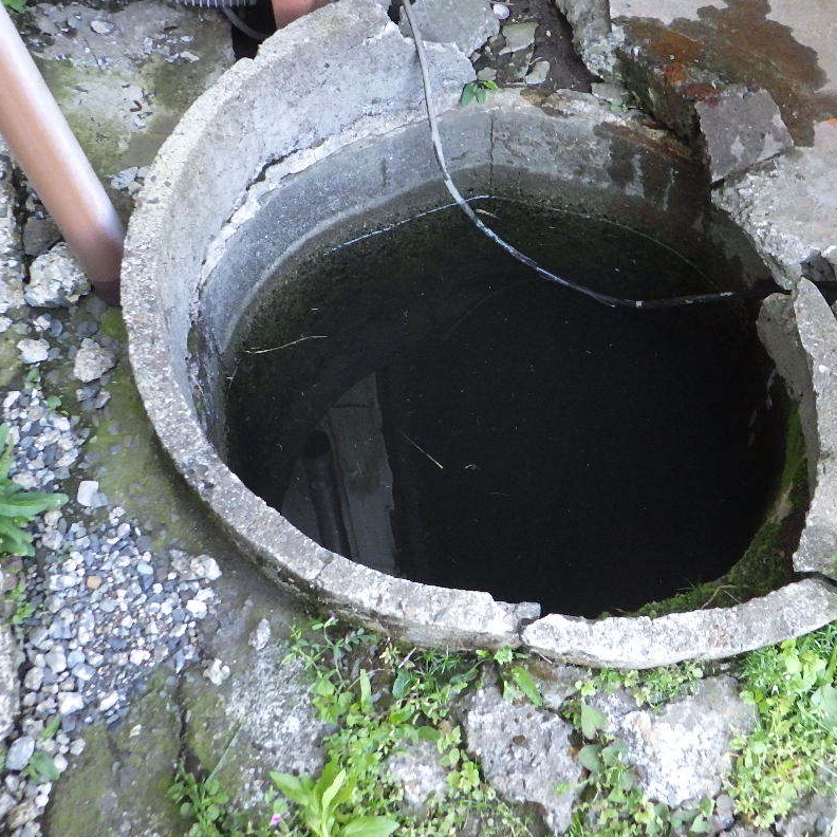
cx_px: 519
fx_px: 1094
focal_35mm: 40
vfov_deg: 41.7
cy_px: 350
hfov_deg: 41.6
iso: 640
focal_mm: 5
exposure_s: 1/60
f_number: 3.5
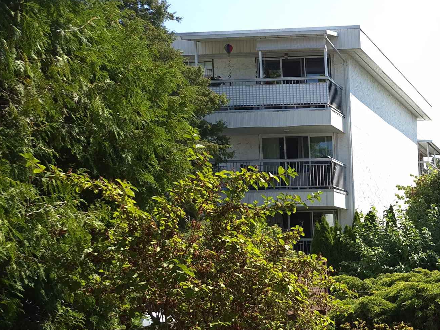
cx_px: 514
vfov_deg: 25.7
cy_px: 327
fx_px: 686
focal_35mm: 54
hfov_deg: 30.7
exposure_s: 1/920
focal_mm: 5.4
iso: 50
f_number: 1.8
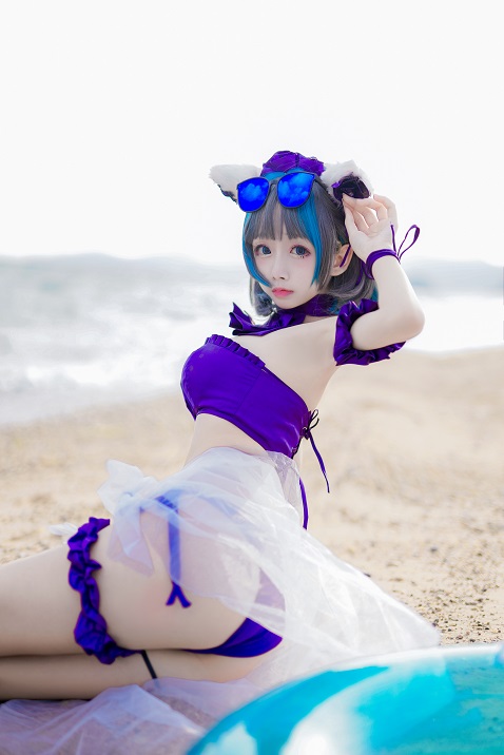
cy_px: 378
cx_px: 252
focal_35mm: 50
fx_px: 1049
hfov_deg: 27.0
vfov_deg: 39.6
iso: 100
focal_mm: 50
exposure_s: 1/2000
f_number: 1.4
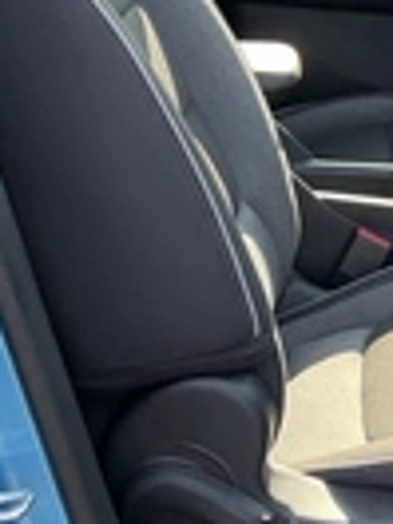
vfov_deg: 23.0
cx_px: 548
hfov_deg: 16.2
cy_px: 210
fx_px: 1287
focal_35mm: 85
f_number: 1.8
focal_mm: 3
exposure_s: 1/122
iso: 32
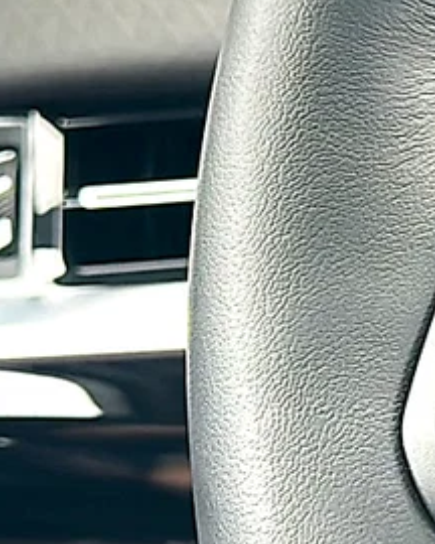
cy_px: 311
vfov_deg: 16.9
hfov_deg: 12.9
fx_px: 1835
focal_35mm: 114
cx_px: 614
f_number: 1.78
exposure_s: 1/316
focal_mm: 6.86
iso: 100
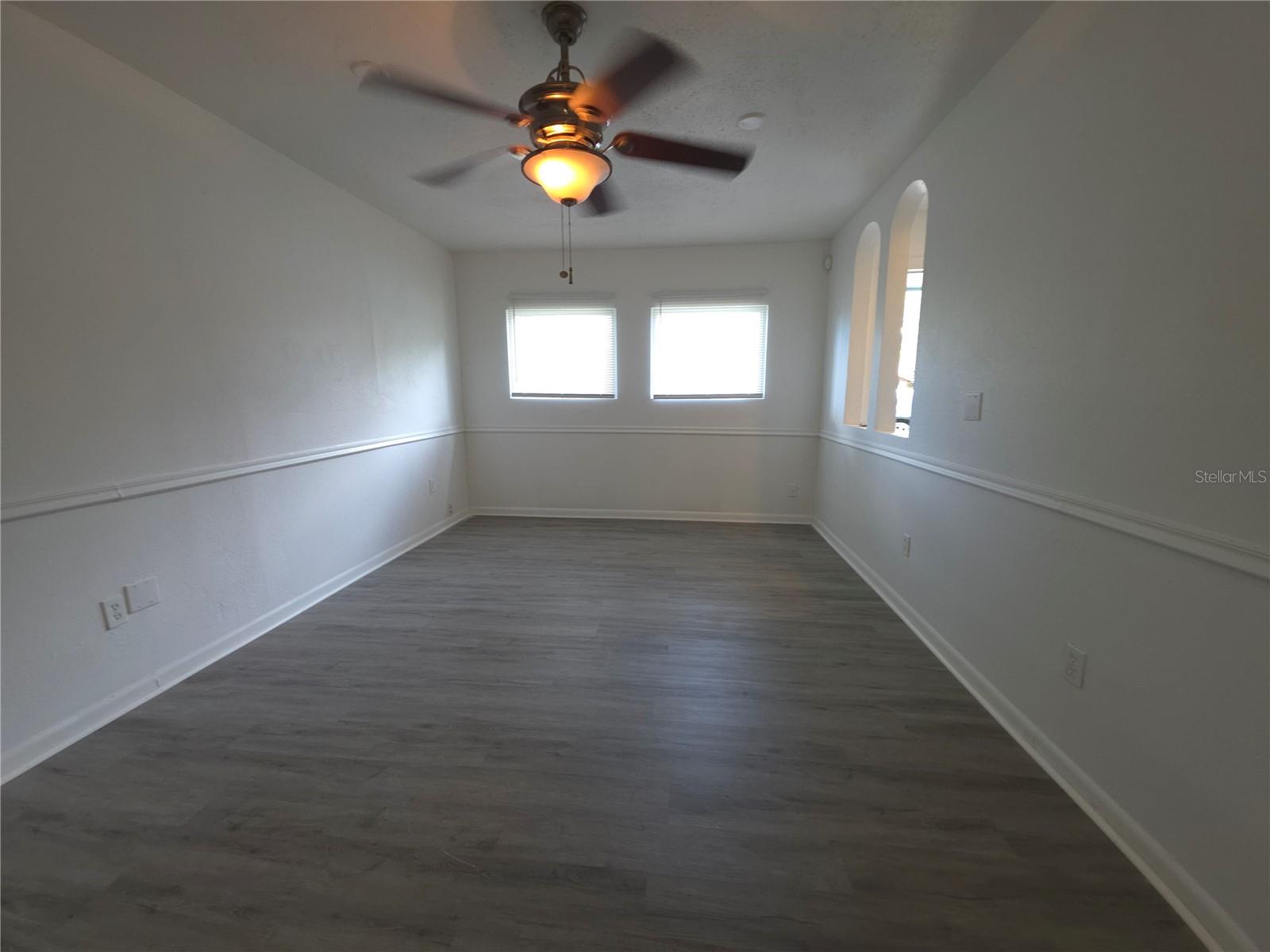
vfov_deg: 89.9
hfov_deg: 106.2
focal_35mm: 13
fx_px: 477
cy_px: 476
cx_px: 635
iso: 125
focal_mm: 2.2
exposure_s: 1/30
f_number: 1.9
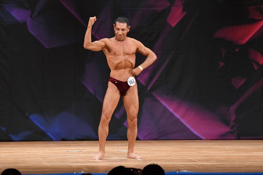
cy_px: 88
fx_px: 2081
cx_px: 132
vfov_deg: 4.8
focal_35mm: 285
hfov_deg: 7.2
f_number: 5.6
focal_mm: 190
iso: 3200
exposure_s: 1/400
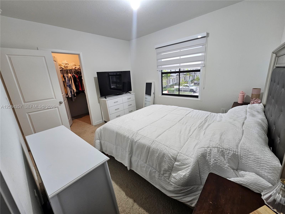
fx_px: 107
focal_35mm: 13
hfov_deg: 106.2
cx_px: 142
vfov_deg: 89.9
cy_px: 107
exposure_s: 1/60
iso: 100
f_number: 2.2
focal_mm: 2.2
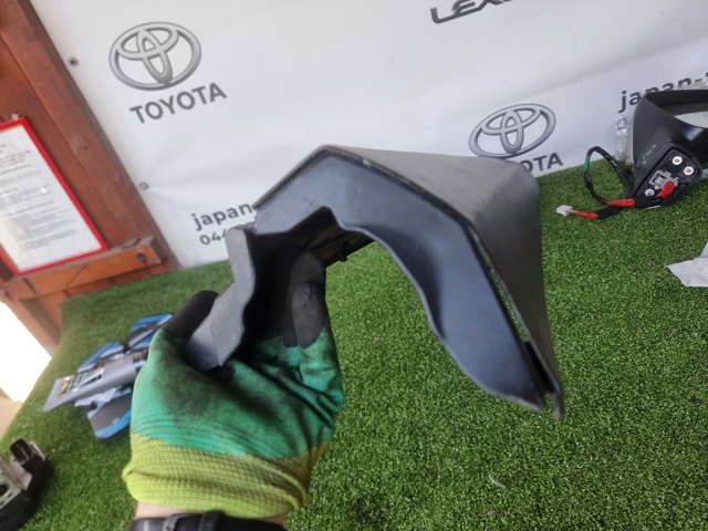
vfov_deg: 56.8
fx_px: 491
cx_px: 354
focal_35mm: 24
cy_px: 266
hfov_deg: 71.6
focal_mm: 6.7
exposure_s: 1/100
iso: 50
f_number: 1.8
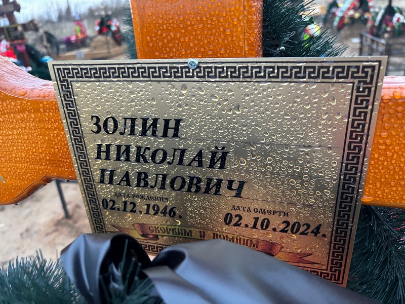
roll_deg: +6.8
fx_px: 304
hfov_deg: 67.3
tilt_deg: -24.6
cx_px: 202
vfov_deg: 53.1
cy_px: 152
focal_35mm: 26
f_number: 1.6
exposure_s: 1/56
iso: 500
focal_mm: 5.96
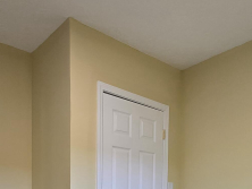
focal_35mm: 39
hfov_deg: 47.8
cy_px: 222
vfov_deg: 31.4
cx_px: 123
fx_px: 284
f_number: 2.2
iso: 125
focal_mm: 1.7
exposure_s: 1/60
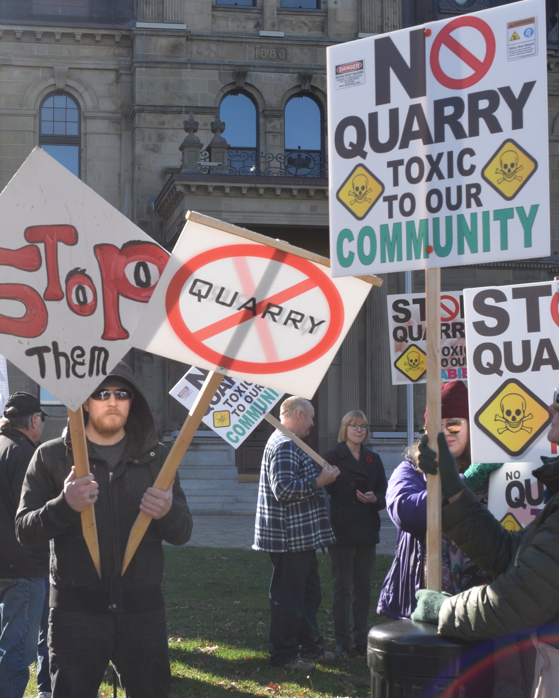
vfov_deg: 29.9
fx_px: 1303
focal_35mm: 63
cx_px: 113
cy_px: 429
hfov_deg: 23.9
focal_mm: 22
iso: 220
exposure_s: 1/250
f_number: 8
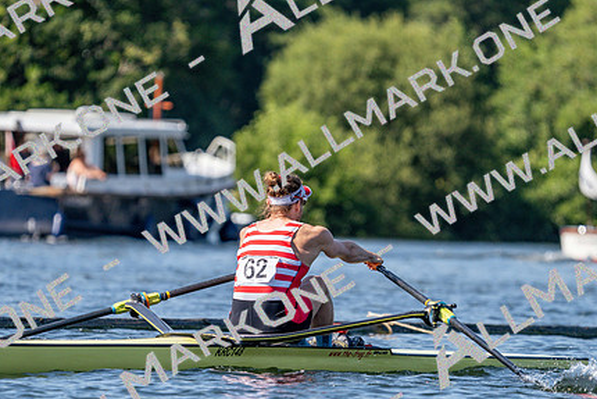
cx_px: 314
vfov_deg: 2.7
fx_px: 8609
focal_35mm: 519
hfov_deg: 4.0
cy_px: 258
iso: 320
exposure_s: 1/1600
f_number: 6.3
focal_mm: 385
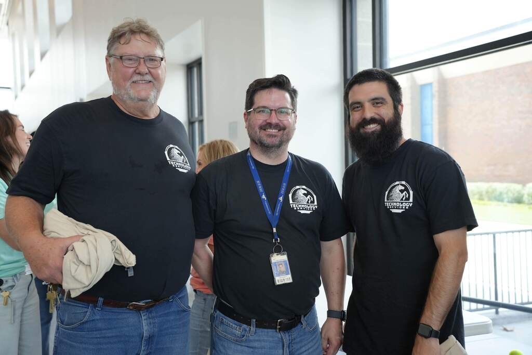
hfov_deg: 48.5
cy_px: 178
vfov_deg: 33.4
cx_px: 266
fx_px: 591
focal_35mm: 40
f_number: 4
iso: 640
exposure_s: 1/160
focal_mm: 40
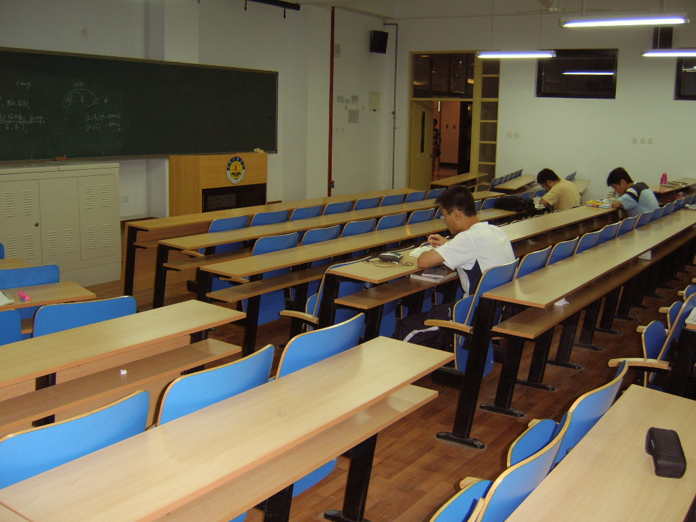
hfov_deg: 58.4
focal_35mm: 31
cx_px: 348
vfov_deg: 45.4
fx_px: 623
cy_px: 261
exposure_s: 1/30
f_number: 2.7
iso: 141
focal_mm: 8.13
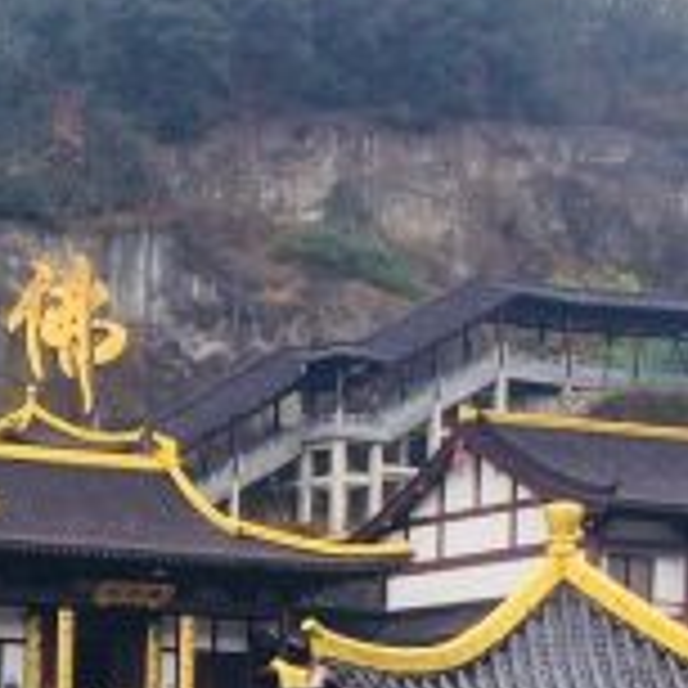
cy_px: 767
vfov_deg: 14.5
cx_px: -247
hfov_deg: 14.2
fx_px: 2631
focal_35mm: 117
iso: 32
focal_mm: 4.15
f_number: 2.2
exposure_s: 1/111
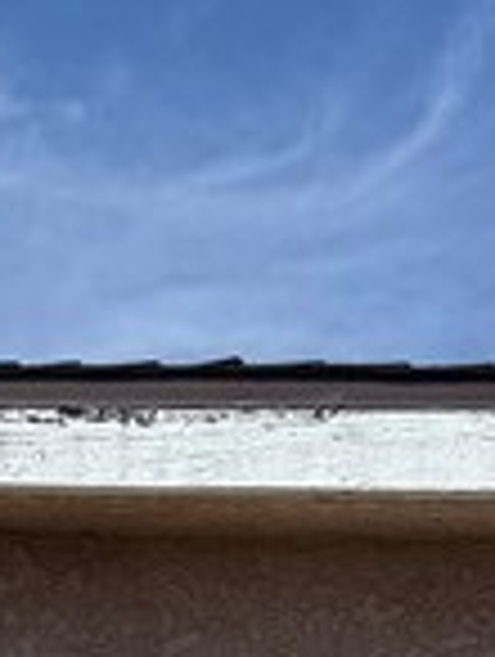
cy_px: 1678
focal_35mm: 168
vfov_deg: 10.0
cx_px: -135
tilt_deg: +0.0
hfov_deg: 8.7
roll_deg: -1.1
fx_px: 3194
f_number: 1.78
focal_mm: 6.76
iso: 80
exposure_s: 1/6711
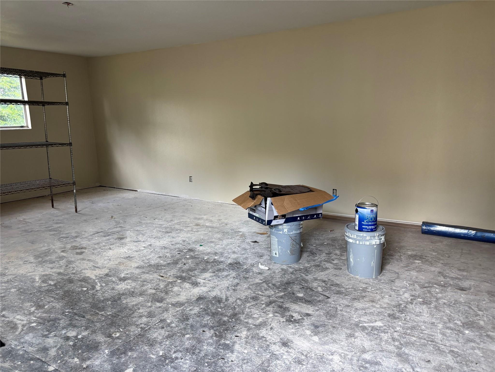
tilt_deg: -10.1
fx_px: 372
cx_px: 248
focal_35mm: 26
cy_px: 186
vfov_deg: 53.1
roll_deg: +0.4
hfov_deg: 67.3
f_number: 1.6
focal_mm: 5.96
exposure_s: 1/99
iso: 125
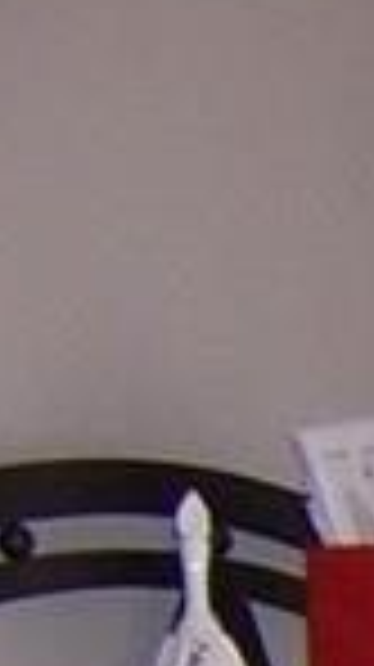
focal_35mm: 249
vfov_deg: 7.9
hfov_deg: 4.2
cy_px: 1665
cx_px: 1965
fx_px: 4400
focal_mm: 5.5
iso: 140
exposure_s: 1/90
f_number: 2.8
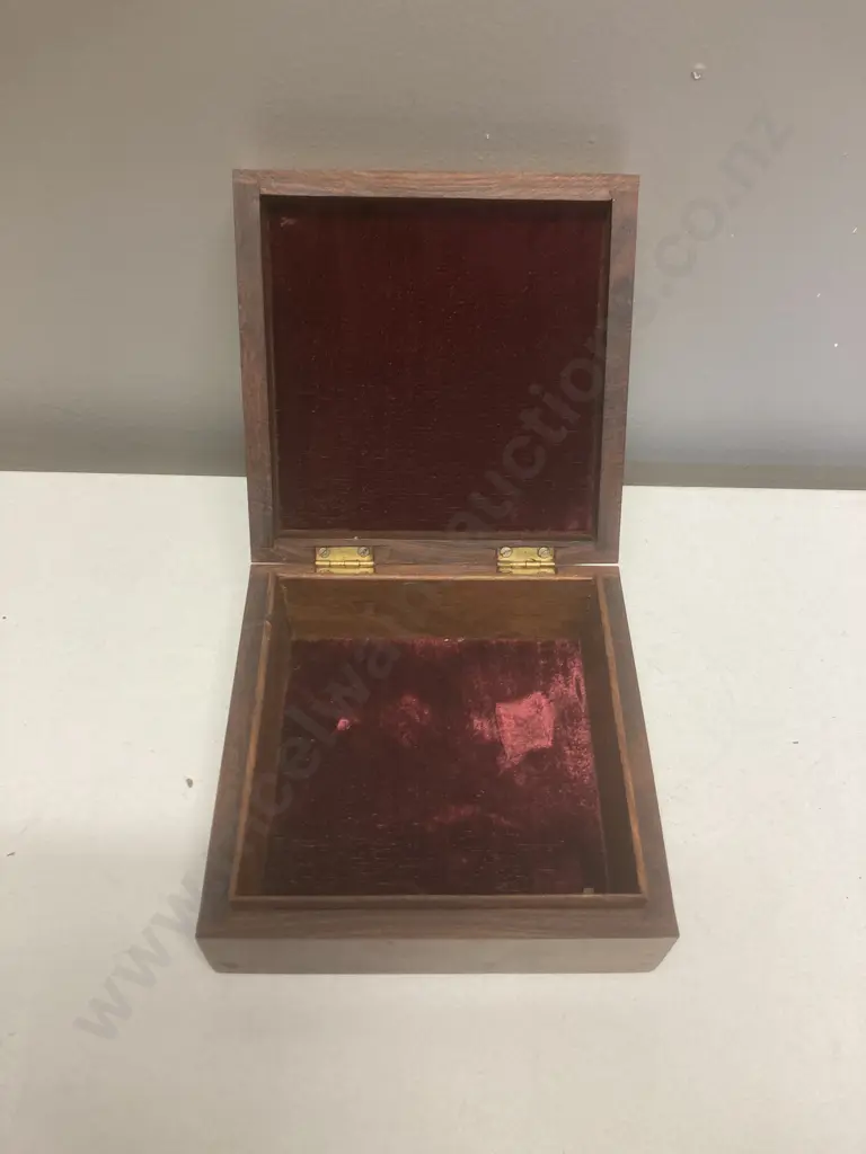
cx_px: 433
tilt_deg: -50.6
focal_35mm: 28
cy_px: 577
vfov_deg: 63.4
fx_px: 934
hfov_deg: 49.7
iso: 80
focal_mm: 3.99
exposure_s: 1/50
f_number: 1.8
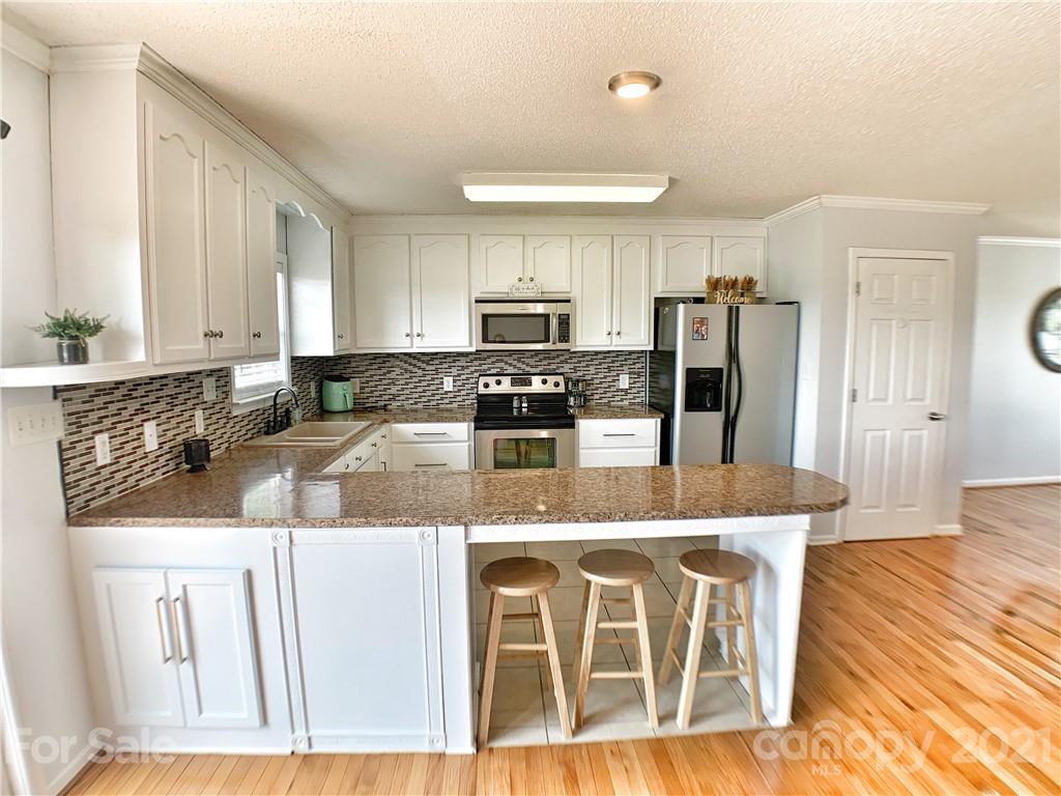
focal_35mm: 26
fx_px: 797
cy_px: 398
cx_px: 530
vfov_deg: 53.1
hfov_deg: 67.3
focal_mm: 4.25
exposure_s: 1/122
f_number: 1.8
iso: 40
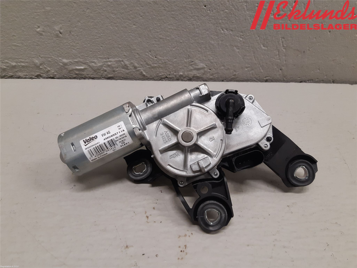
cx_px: 178
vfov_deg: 53.1
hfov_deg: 67.3
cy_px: 134
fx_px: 268
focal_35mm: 26
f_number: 1.7
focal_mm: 3.93
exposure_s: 1/50
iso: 125
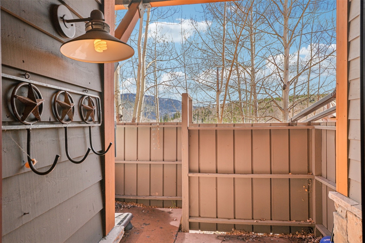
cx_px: 182
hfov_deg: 77.3
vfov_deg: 56.1
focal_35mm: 22
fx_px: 228
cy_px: 122
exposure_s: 1/90
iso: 100
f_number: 8
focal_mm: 15
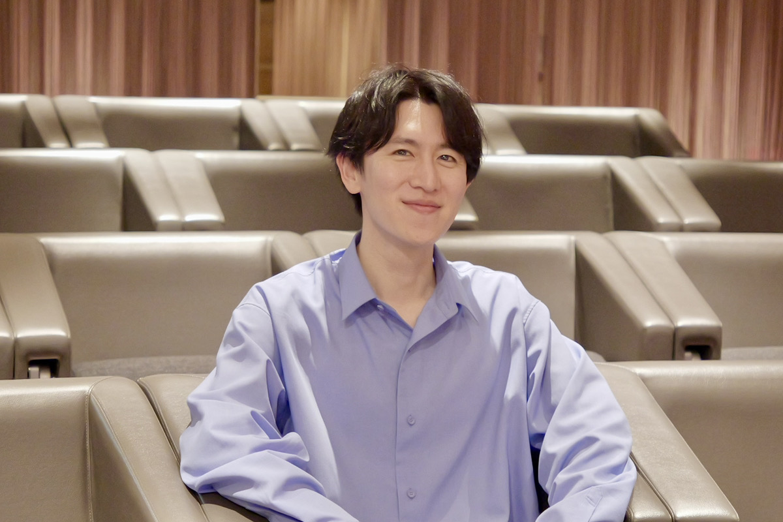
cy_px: 261
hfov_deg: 26.3
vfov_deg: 17.7
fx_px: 1675
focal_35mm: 77
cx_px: 392
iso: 6400
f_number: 2.8
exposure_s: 1/60
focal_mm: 34
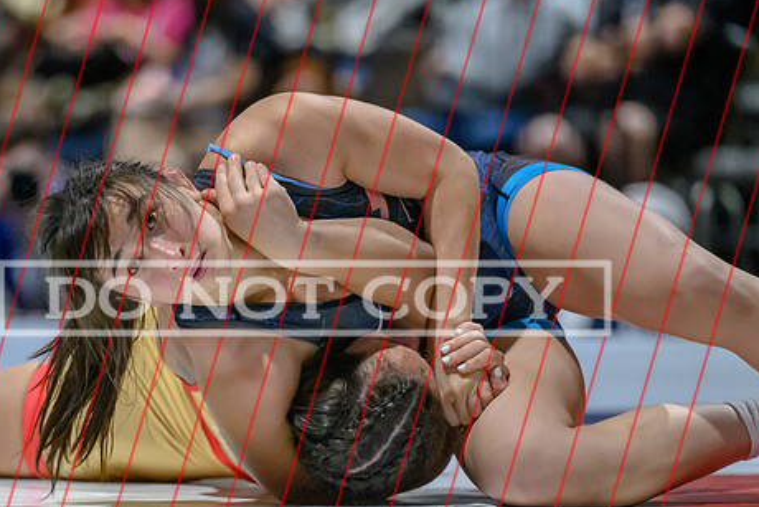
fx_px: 7634
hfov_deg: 5.7
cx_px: 199
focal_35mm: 362
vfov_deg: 3.8
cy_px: 426
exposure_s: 1/640
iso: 8000
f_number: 2.8
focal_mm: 190
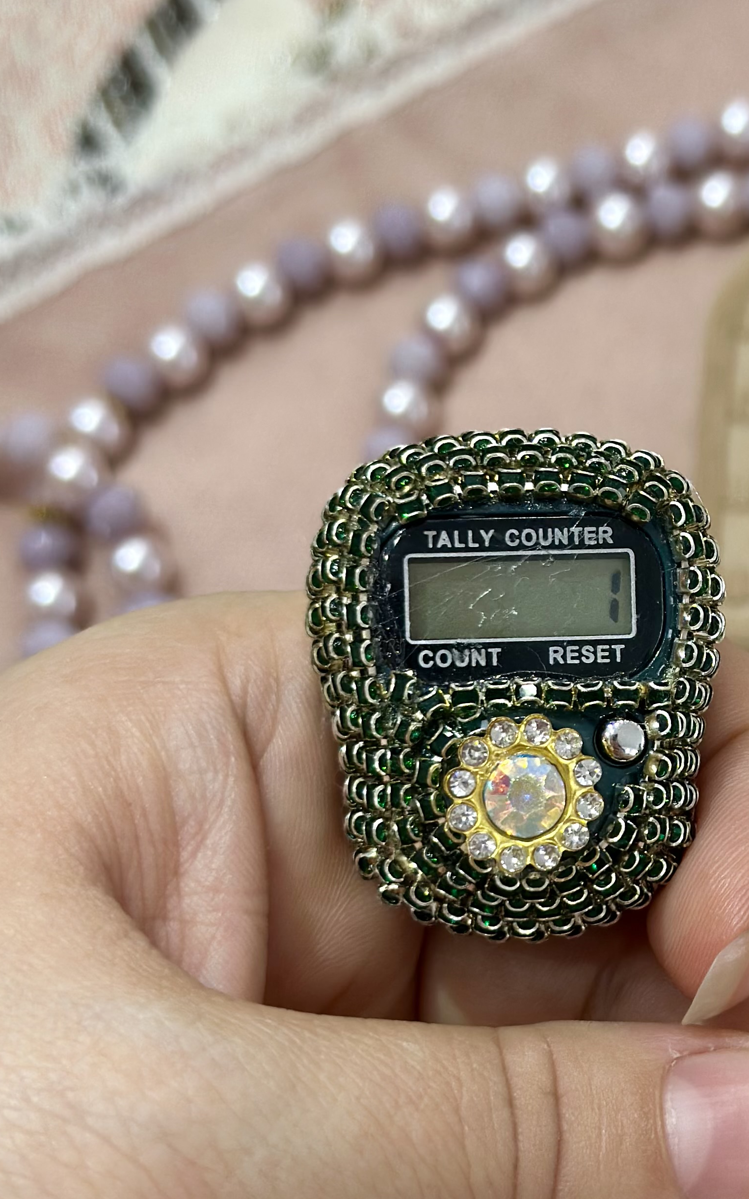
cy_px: 621
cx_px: 729
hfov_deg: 15.3
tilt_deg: -69.2
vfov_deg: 24.6
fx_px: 2744
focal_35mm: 84
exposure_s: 1/50
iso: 100
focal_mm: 6.86
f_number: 1.78
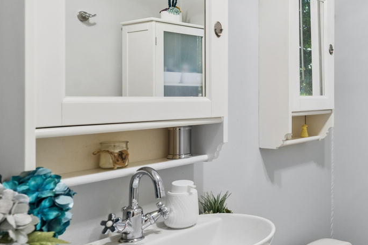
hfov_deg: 40.8
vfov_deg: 33.2
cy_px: 87
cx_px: 387
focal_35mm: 40
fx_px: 409
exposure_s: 1/25
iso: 200
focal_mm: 17
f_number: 8
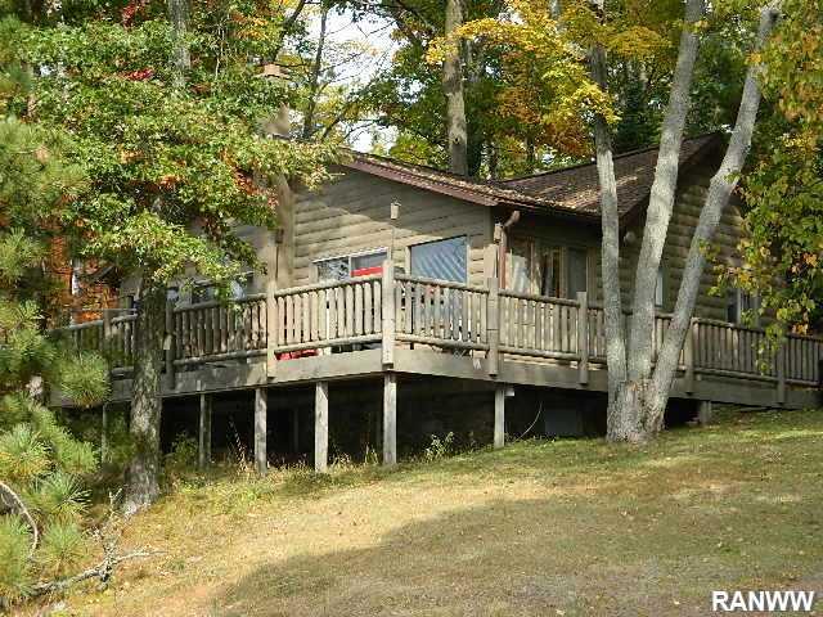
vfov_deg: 21.0
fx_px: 1664
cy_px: 308
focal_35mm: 70
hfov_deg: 27.8
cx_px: 412
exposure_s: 1/200
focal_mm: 12.6
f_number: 4
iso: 80
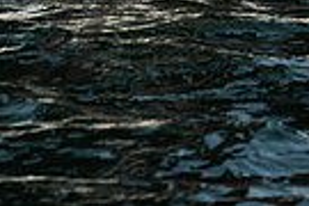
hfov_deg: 4.6
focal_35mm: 446
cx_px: -71
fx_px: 3828
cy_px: -235
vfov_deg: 3.1
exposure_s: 1/4000
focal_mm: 100
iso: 360
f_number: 4.5
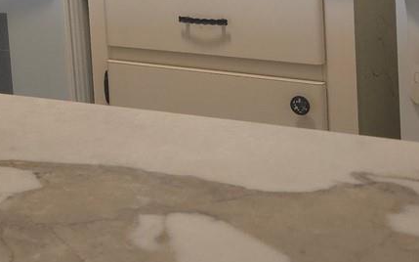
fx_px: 1039
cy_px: -138
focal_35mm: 91
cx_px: 56
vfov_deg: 13.5
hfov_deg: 22.3
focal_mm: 5.4
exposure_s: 1/60
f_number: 1.8
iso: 250
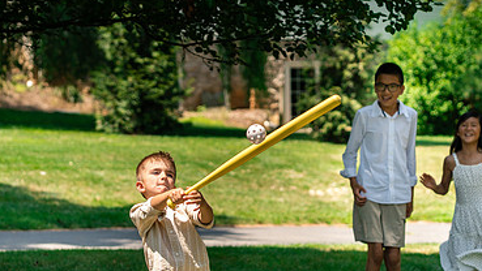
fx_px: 1790
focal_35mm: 140
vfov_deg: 8.7
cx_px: 312
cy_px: 204
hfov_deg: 15.3
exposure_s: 1/2500
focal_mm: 85
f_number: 3.5
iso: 320
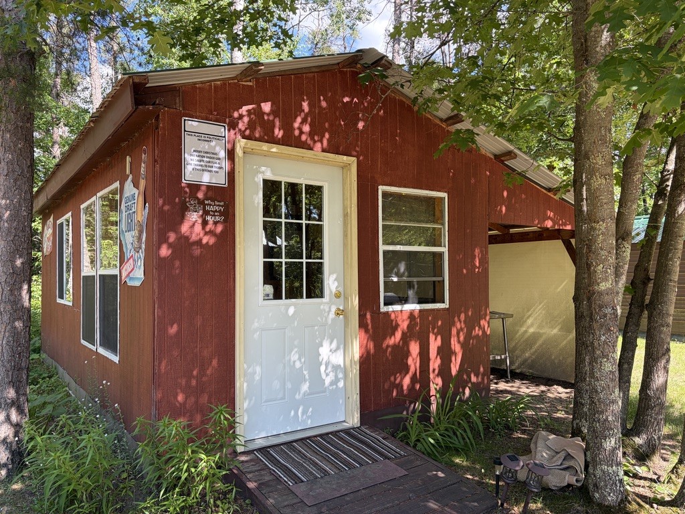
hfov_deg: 67.3
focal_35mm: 26
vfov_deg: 53.1
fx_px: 515
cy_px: 257
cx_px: 342
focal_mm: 5.96
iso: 50
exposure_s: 1/363
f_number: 1.6
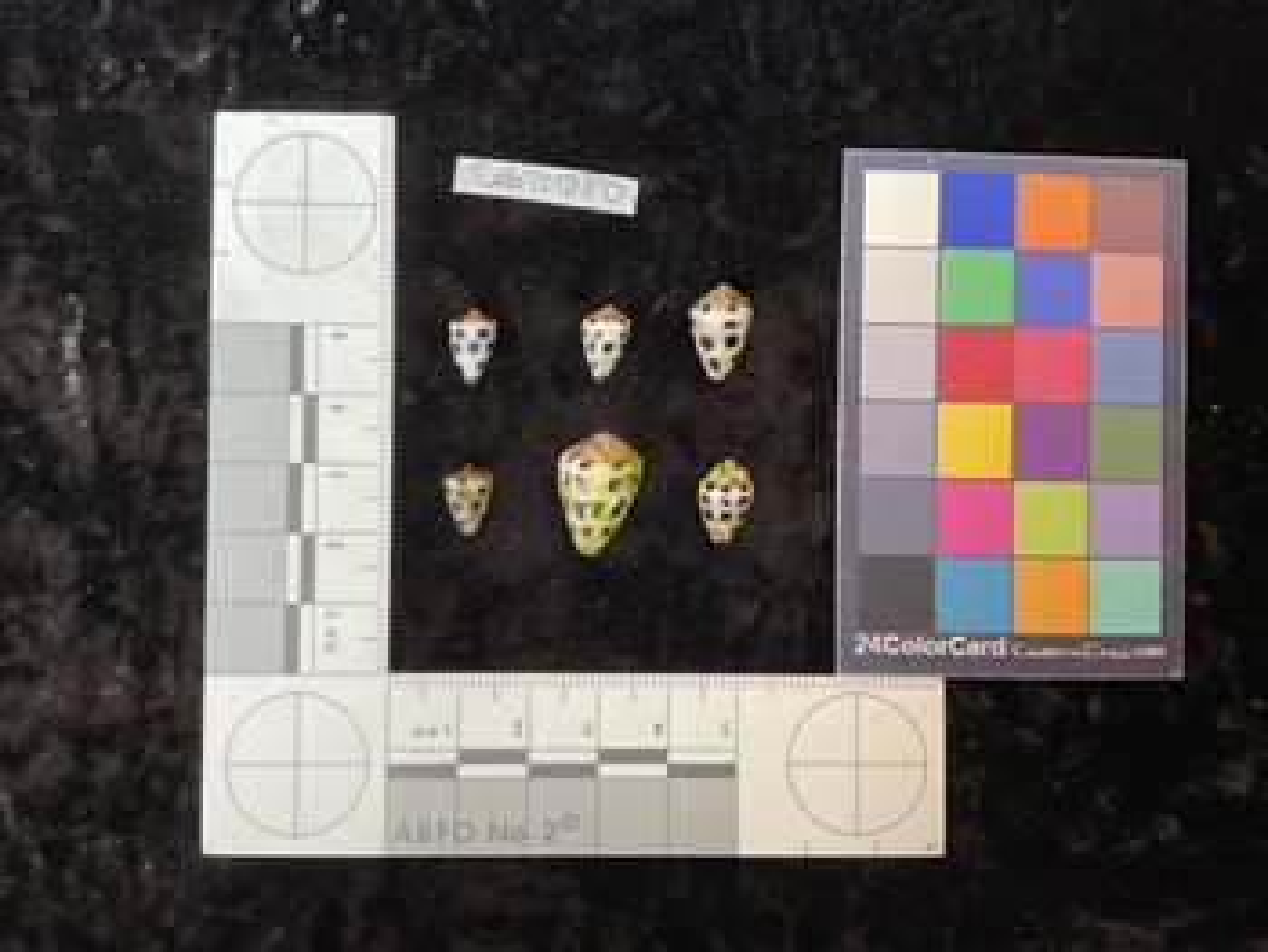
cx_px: 634
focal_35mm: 29
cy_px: 476
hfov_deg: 61.6
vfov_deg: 48.3
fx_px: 1063
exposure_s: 1/100
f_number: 1.8
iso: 64
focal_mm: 3
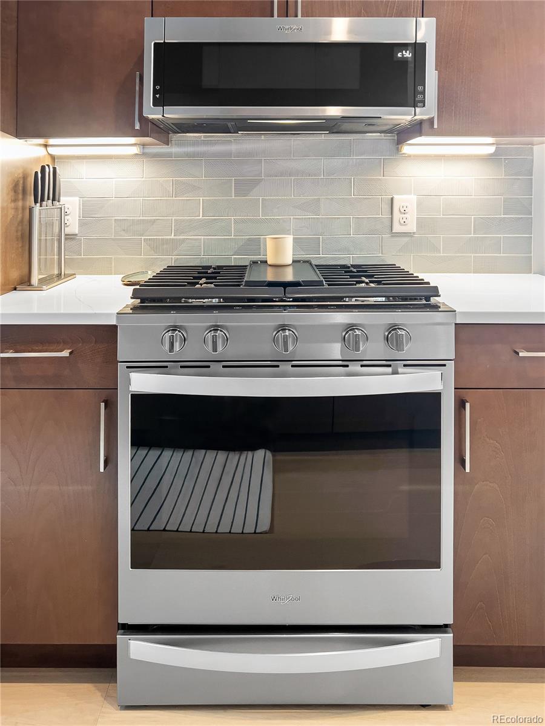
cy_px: 363
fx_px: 546
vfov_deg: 67.3
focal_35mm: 26
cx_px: 272
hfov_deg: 53.1
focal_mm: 5.7
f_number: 1.5
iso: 125
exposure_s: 1/60
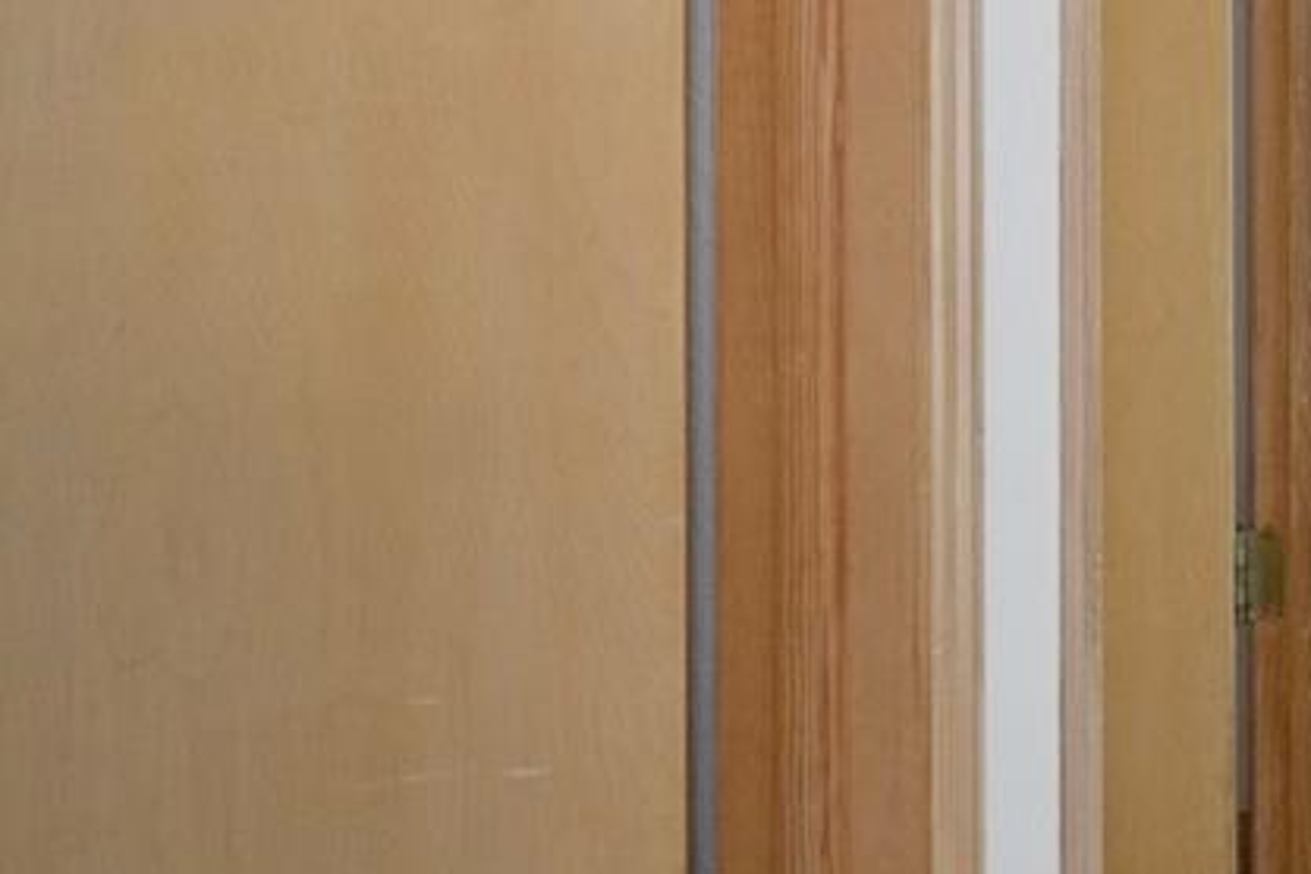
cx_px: 1635
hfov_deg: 25.7
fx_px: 2513
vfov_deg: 18.5
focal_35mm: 69
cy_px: -236
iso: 640
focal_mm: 12
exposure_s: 1/1.67
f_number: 8
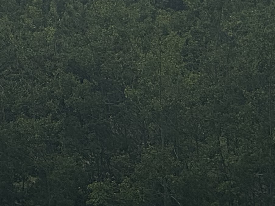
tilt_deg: +3.3
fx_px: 2732
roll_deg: -0.3
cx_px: 404
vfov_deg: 4.3
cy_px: -88
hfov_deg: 5.7
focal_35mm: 344
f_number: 2.8
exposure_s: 1/2597
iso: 32
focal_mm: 9
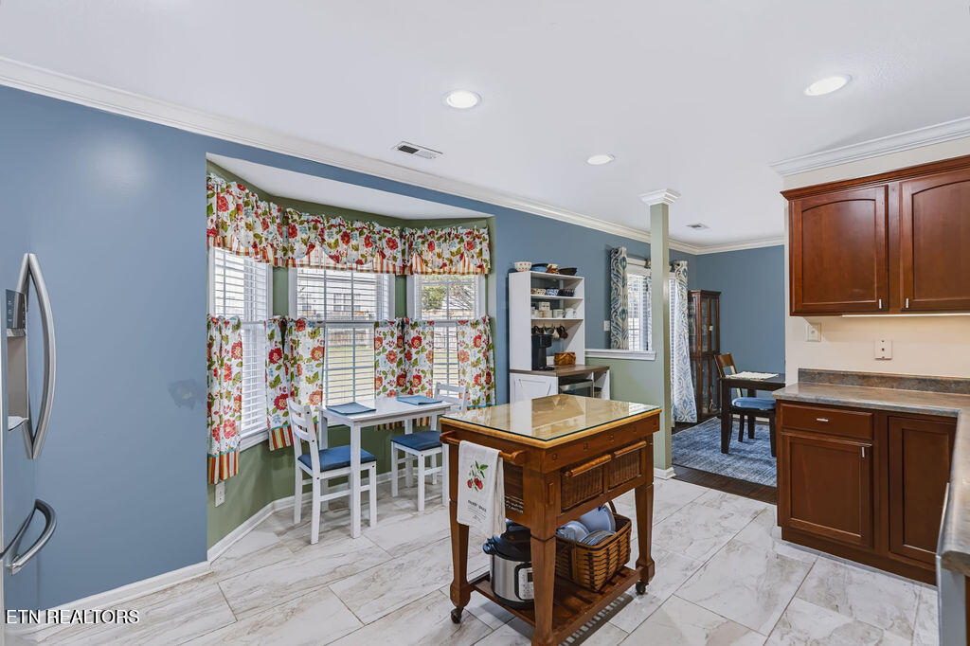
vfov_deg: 73.7
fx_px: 431
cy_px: 323
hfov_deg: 96.8
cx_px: 485
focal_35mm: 16
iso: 640
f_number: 5.6
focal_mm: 16
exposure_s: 1/2000
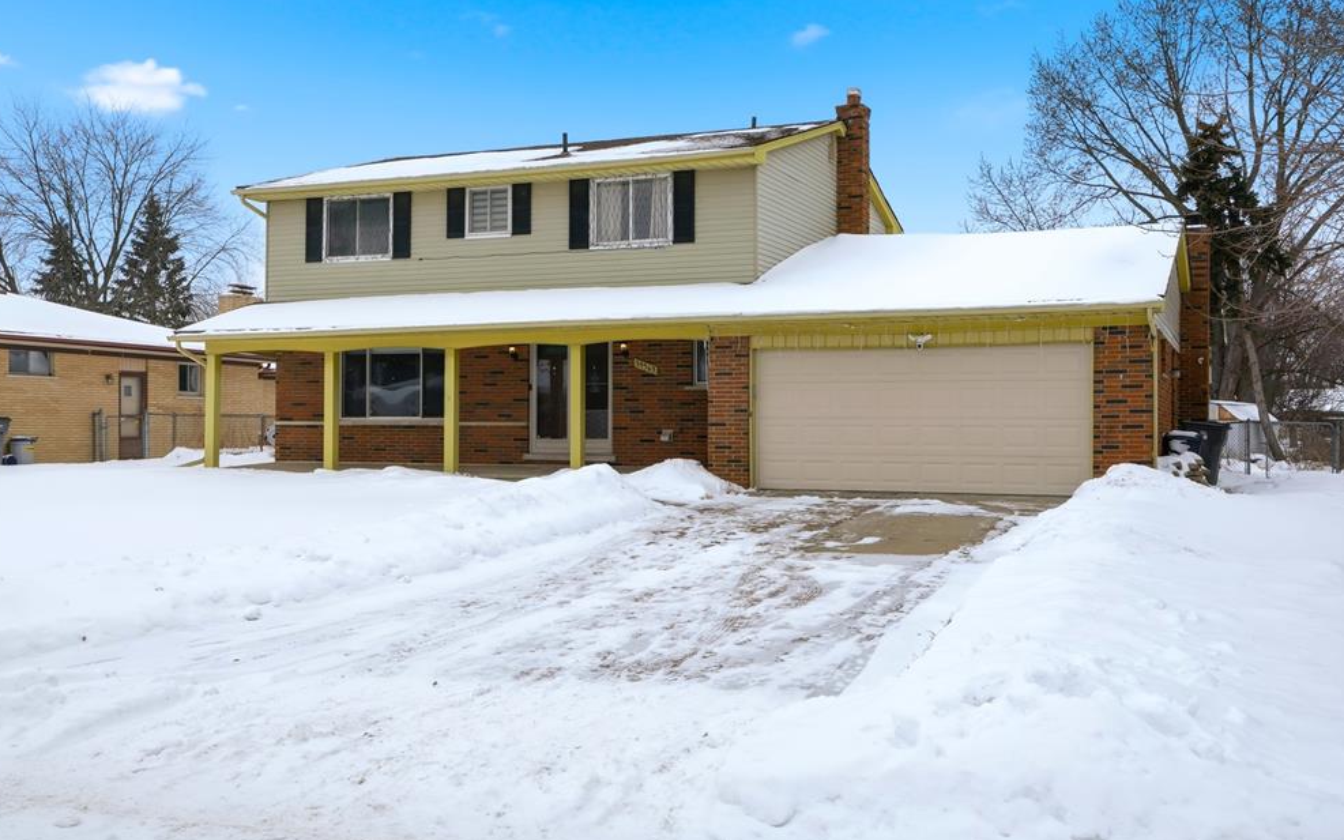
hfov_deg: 52.7
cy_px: 419
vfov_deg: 34.4
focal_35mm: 37
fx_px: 1355
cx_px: 677
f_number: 8
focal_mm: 35
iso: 400
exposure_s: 1/8000
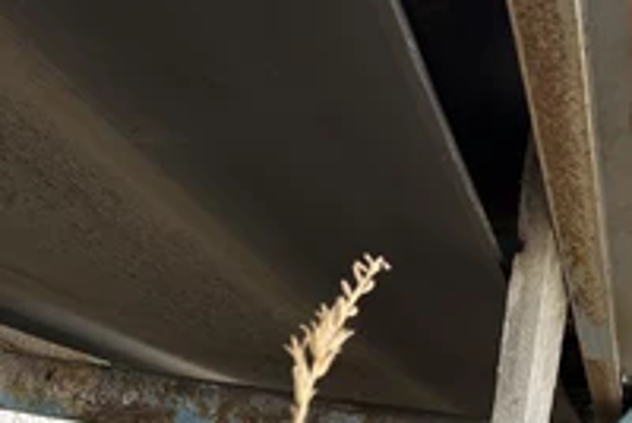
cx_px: 291
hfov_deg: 36.8
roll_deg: -8.2
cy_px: 461
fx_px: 949
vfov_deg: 23.6
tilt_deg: -2.9
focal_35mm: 54
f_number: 1.6
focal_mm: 5.1
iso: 125
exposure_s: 1/121
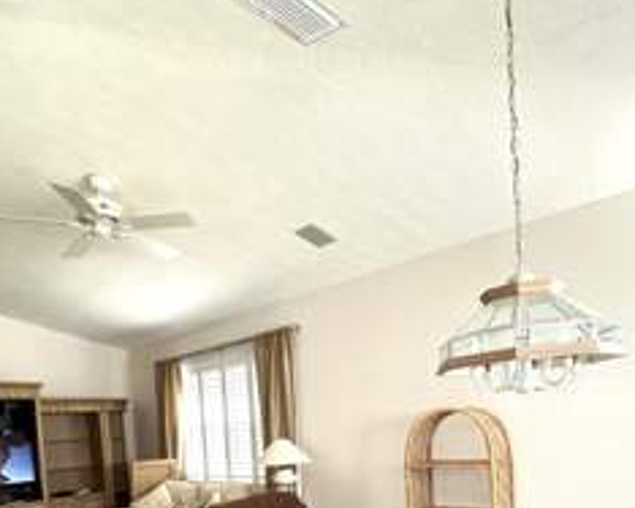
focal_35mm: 28
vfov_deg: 46.9
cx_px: 318
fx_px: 526
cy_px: 447
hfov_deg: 62.2
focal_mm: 2.22
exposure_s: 1/60
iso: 250
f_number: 2.2
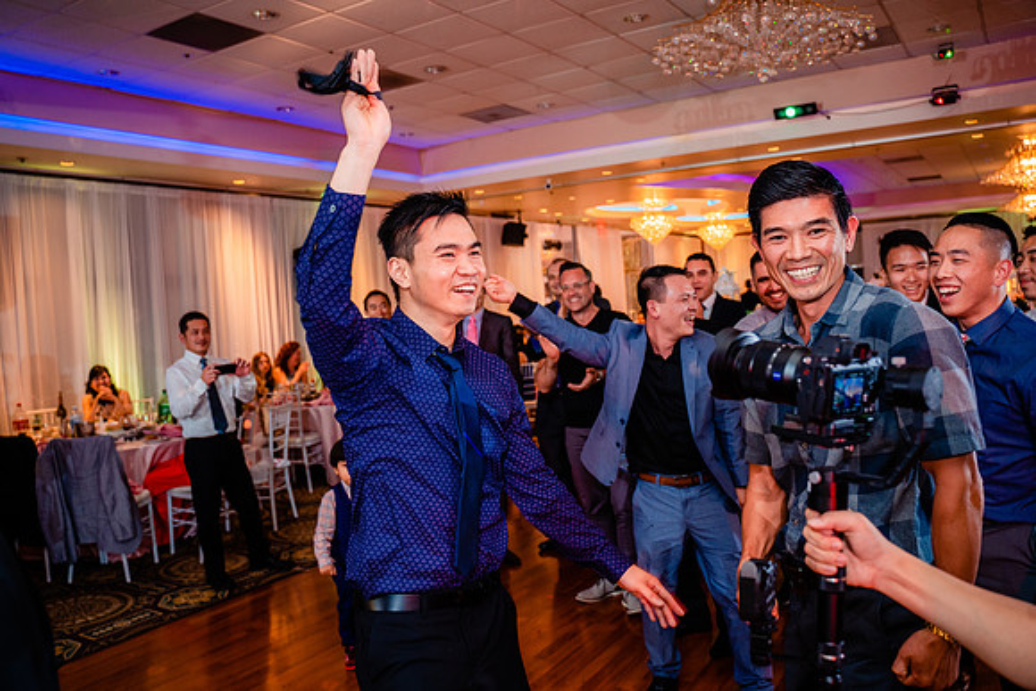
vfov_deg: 46.4
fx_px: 806
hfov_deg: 65.5
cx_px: 518
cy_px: 346
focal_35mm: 28
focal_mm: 28
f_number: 3.5
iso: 1000
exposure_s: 1/160
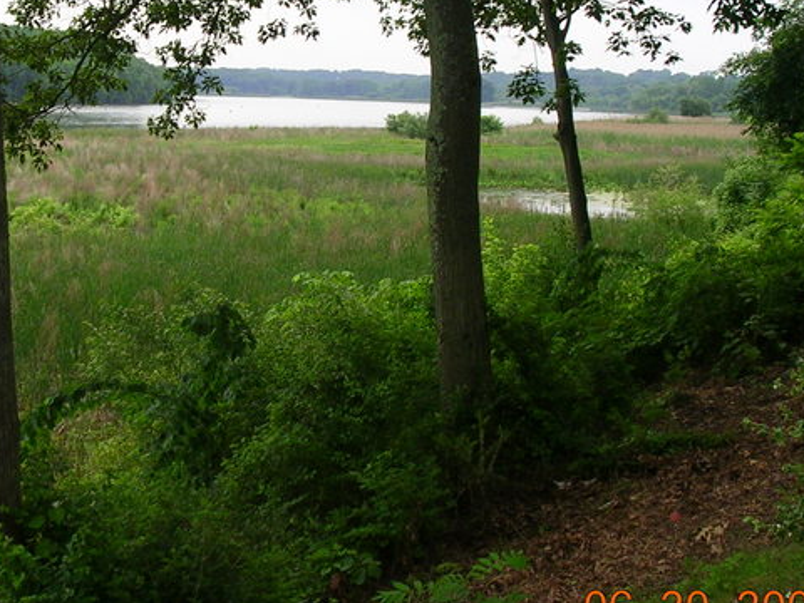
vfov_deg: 20.9
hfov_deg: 27.5
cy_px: 201
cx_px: 245
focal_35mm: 70
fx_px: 1626
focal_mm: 6.2
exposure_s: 1/167
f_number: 5.8
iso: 50
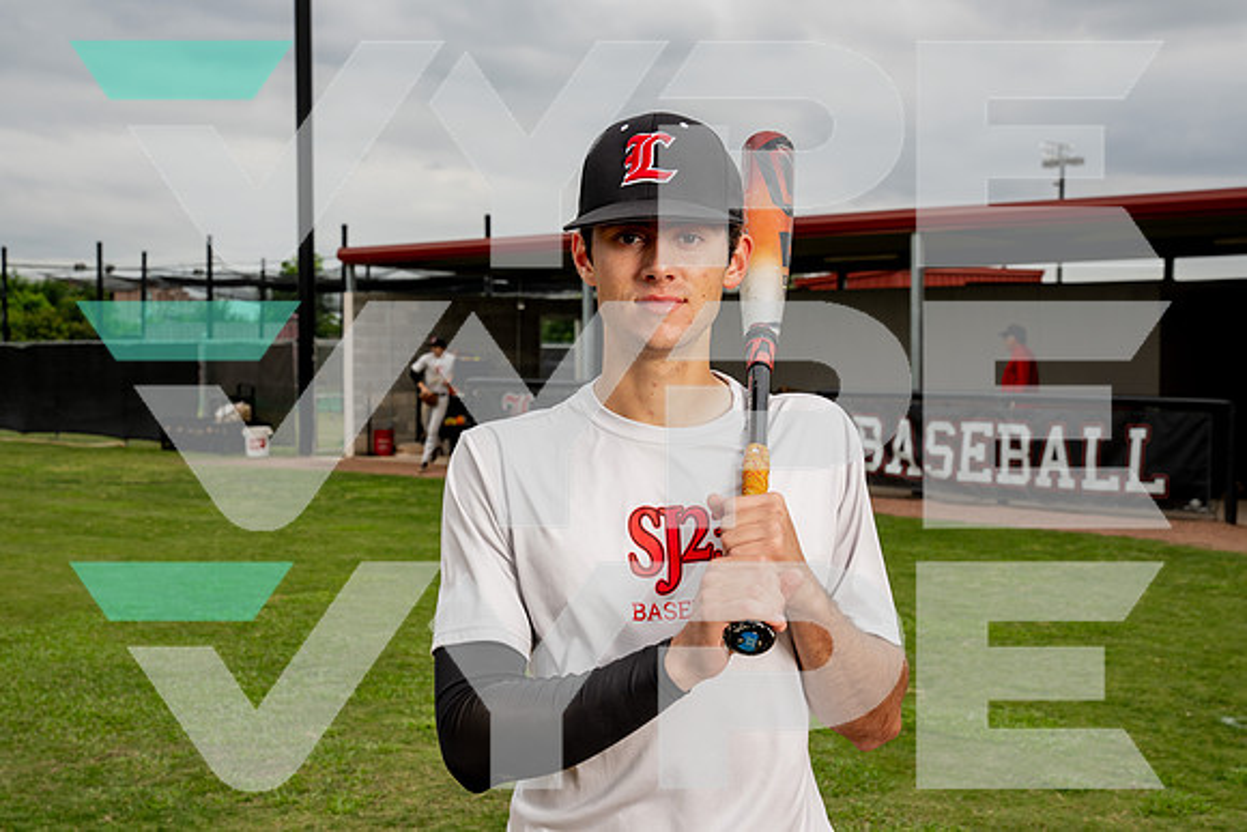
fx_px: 1846
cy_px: 402
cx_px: 602
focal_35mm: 53
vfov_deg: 25.4
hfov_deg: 37.3
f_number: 8
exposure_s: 1/250
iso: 50
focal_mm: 50
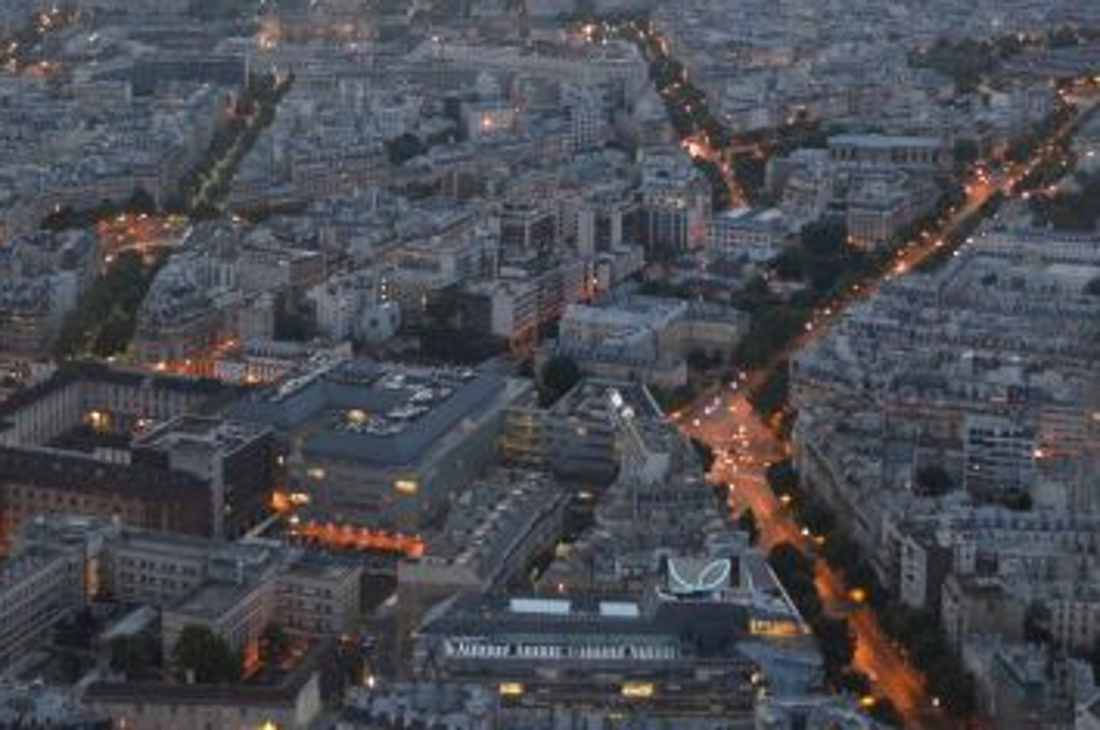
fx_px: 1861
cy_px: 19
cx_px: 581
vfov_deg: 21.5
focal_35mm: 61
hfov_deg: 32.9
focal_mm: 18
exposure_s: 1/15
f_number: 3.5
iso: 800
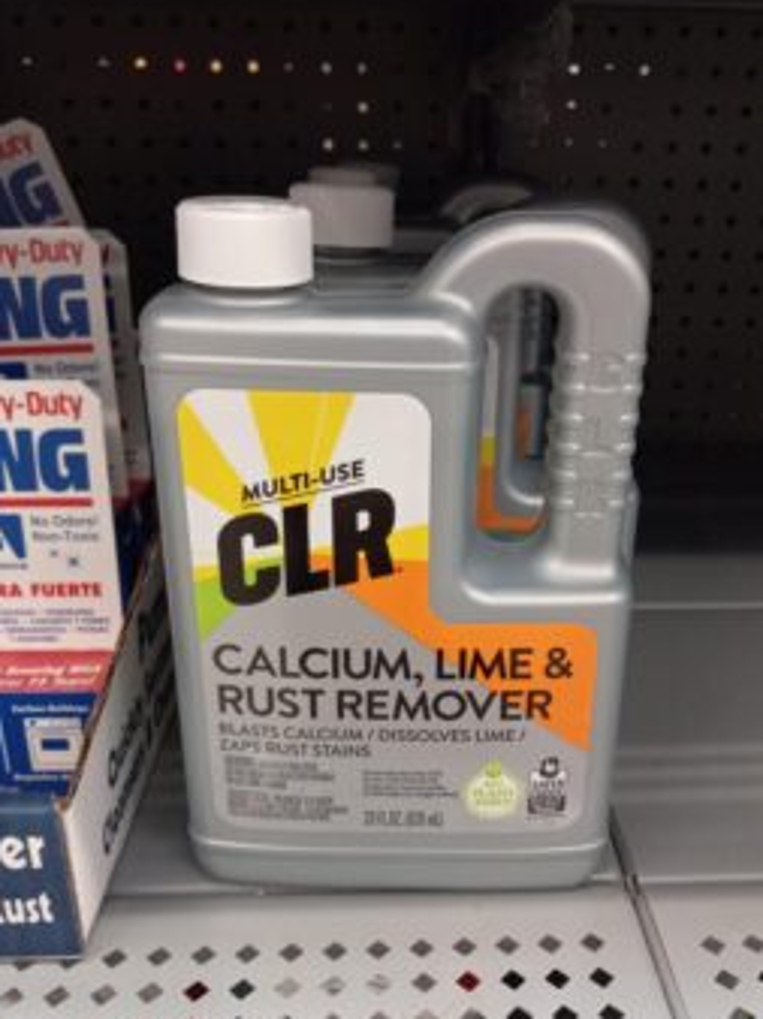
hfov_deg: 44.0
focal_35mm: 32
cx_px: 422
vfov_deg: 56.8
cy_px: 534
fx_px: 942
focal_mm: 3.94
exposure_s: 1/60
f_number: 1.8
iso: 125
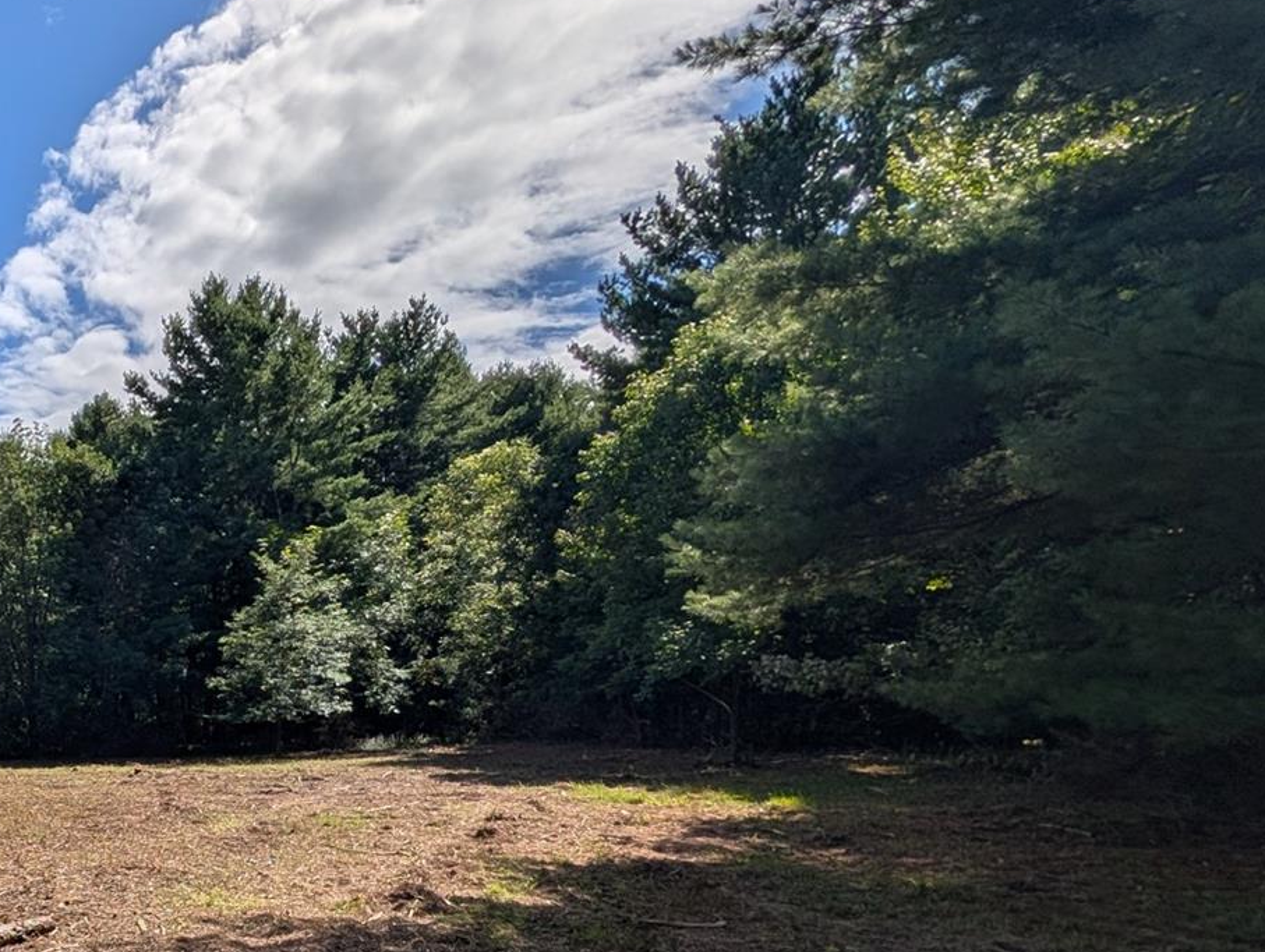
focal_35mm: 27
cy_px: 804
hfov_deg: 48.5
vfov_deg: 47.7
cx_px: -95
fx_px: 988
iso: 44
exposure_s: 1/9709
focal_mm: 2.02
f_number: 1.7
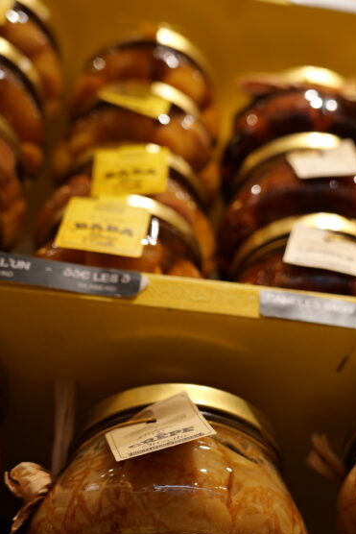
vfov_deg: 34.5
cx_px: 306
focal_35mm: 58
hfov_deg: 22.9
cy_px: 292
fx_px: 860
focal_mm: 28
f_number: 2.8
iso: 160
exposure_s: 1/60
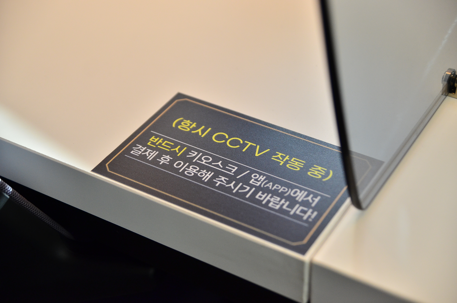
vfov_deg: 18.1
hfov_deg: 27.0
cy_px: 152
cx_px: 228
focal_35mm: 75
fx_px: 950
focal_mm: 50
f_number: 3.2
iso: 640
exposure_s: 1/400
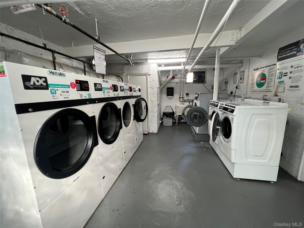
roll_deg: +1.0
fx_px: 114
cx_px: 152
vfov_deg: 89.9
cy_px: 114
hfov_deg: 106.2
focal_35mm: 13
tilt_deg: -10.2
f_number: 1.8
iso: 200
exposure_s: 1/120
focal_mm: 1.57
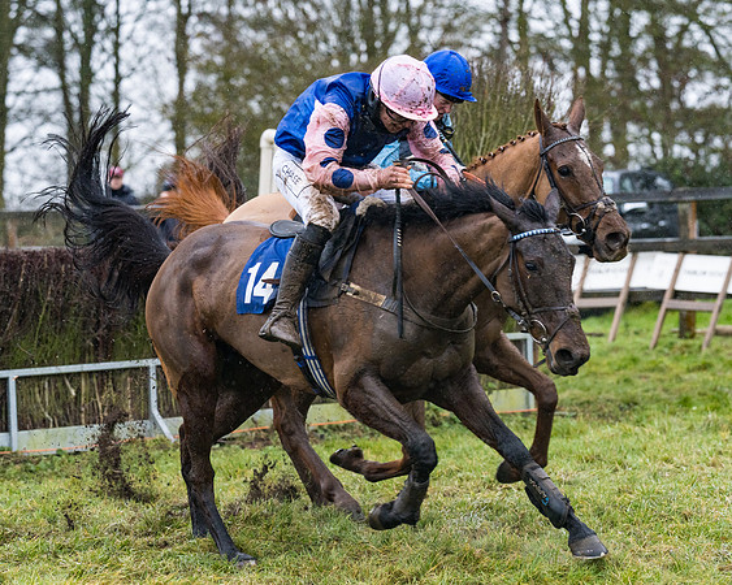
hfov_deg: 12.0
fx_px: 3468
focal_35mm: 160
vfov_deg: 9.6
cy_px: 287
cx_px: 376
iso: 1600
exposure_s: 1/1250
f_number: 4
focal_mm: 135
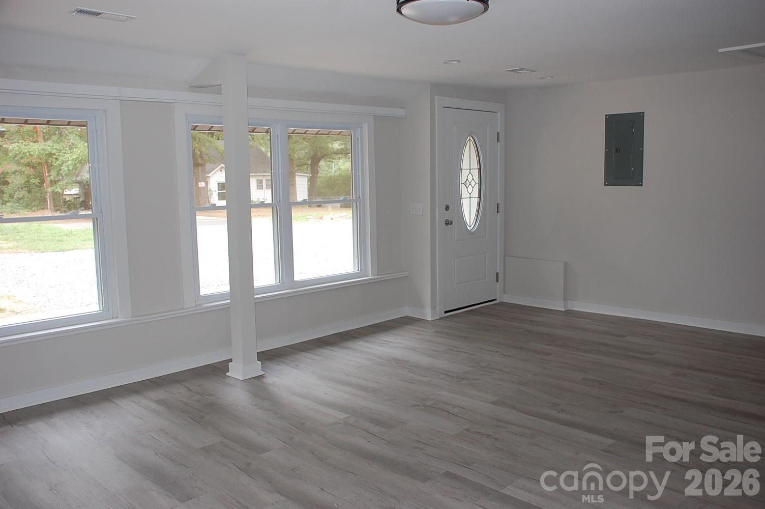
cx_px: 382
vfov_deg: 43.5
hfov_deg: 62.0
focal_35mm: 30
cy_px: 254
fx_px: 637
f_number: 3.8
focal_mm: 20
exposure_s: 1/125
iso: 400
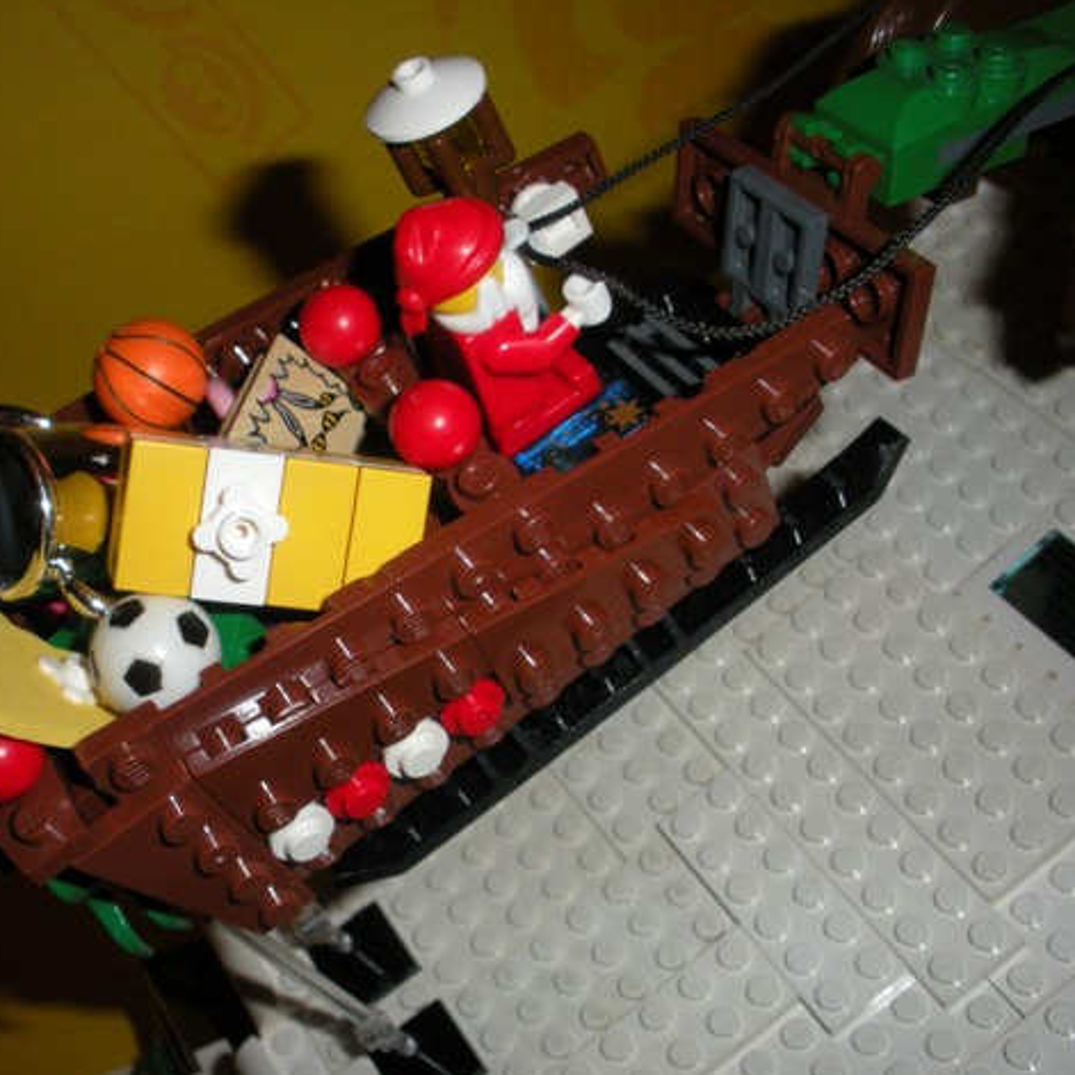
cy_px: 541
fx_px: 1476
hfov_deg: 39.6
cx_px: 367
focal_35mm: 42
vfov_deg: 40.0
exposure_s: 1/60
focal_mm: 6.3
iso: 200
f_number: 5.6
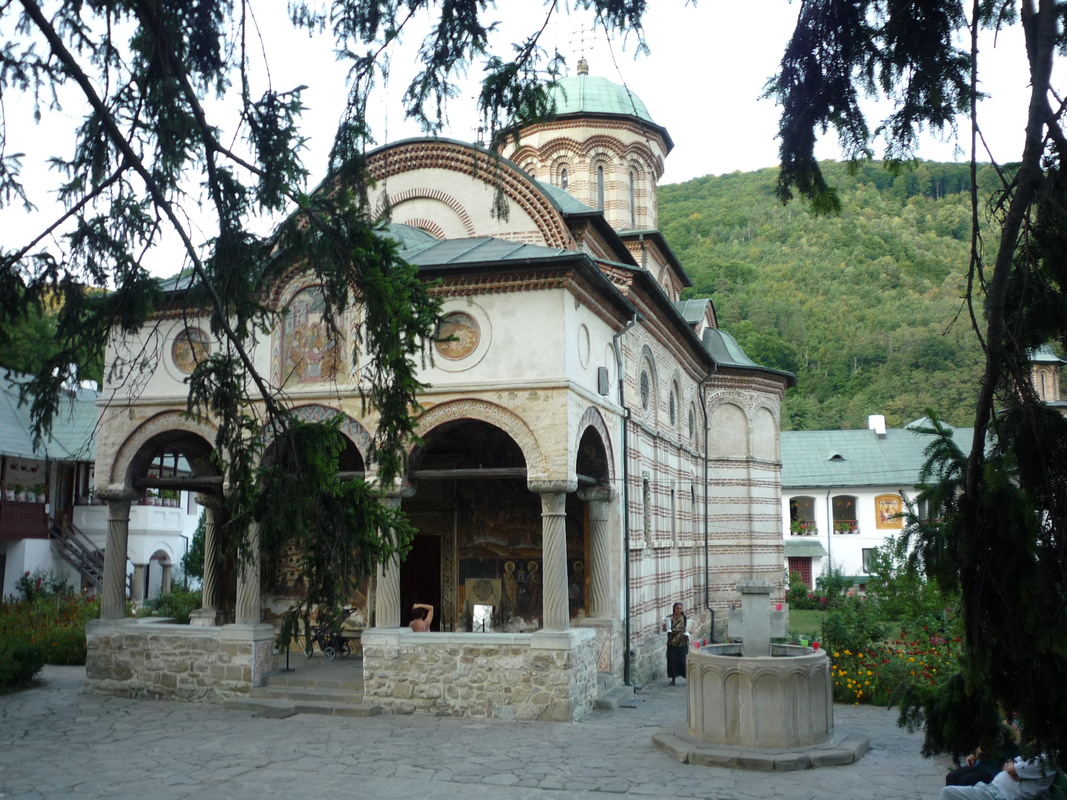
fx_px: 986
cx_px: 534
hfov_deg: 56.8
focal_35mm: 32
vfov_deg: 44.2
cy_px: 400
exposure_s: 1/30
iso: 100
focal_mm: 5.2
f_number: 3.3
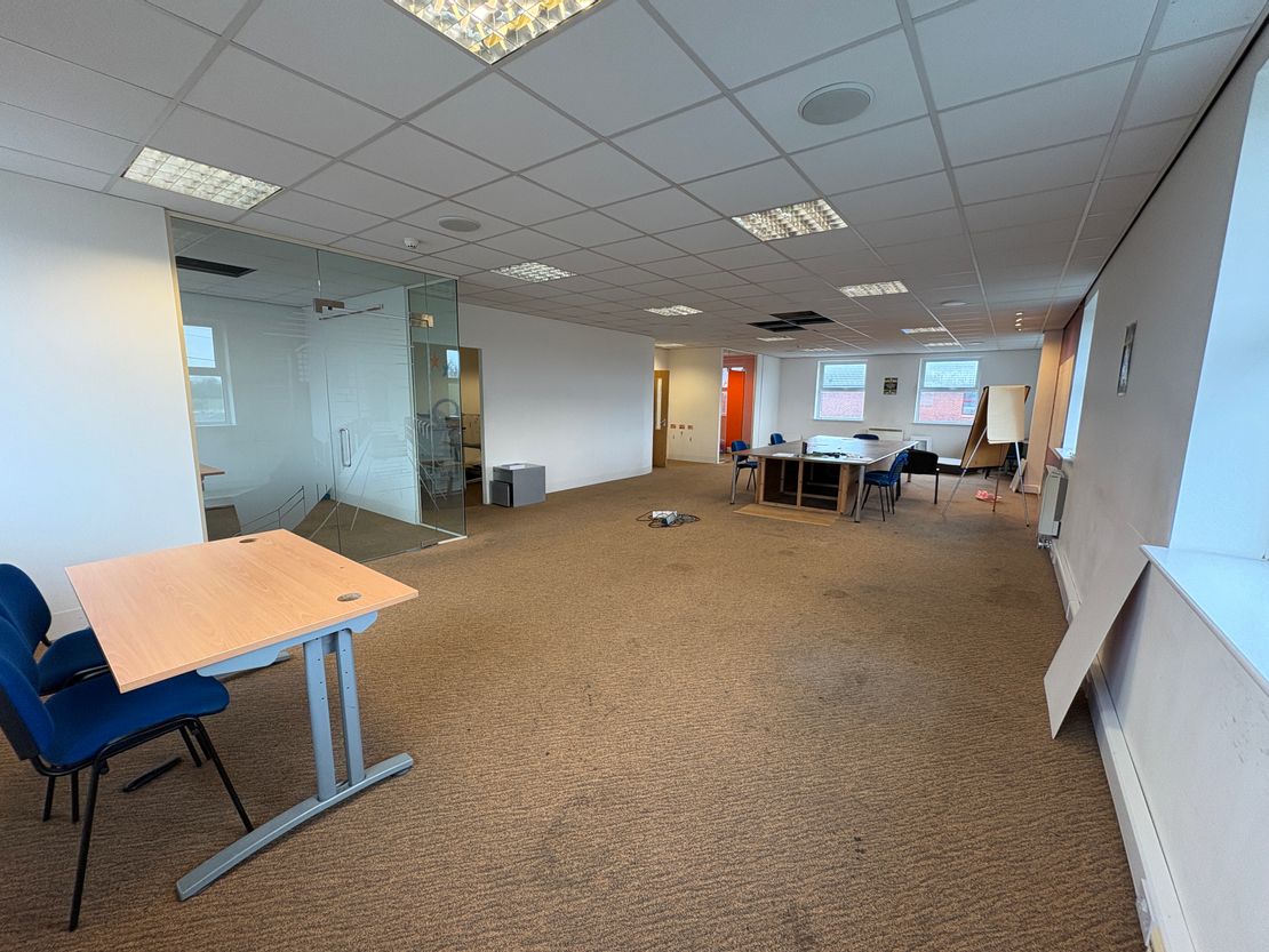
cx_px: 634
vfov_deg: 85.7
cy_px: 476
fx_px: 513
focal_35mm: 14
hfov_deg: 102.1
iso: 125
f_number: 2.2
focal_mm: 2.22
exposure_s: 1/50
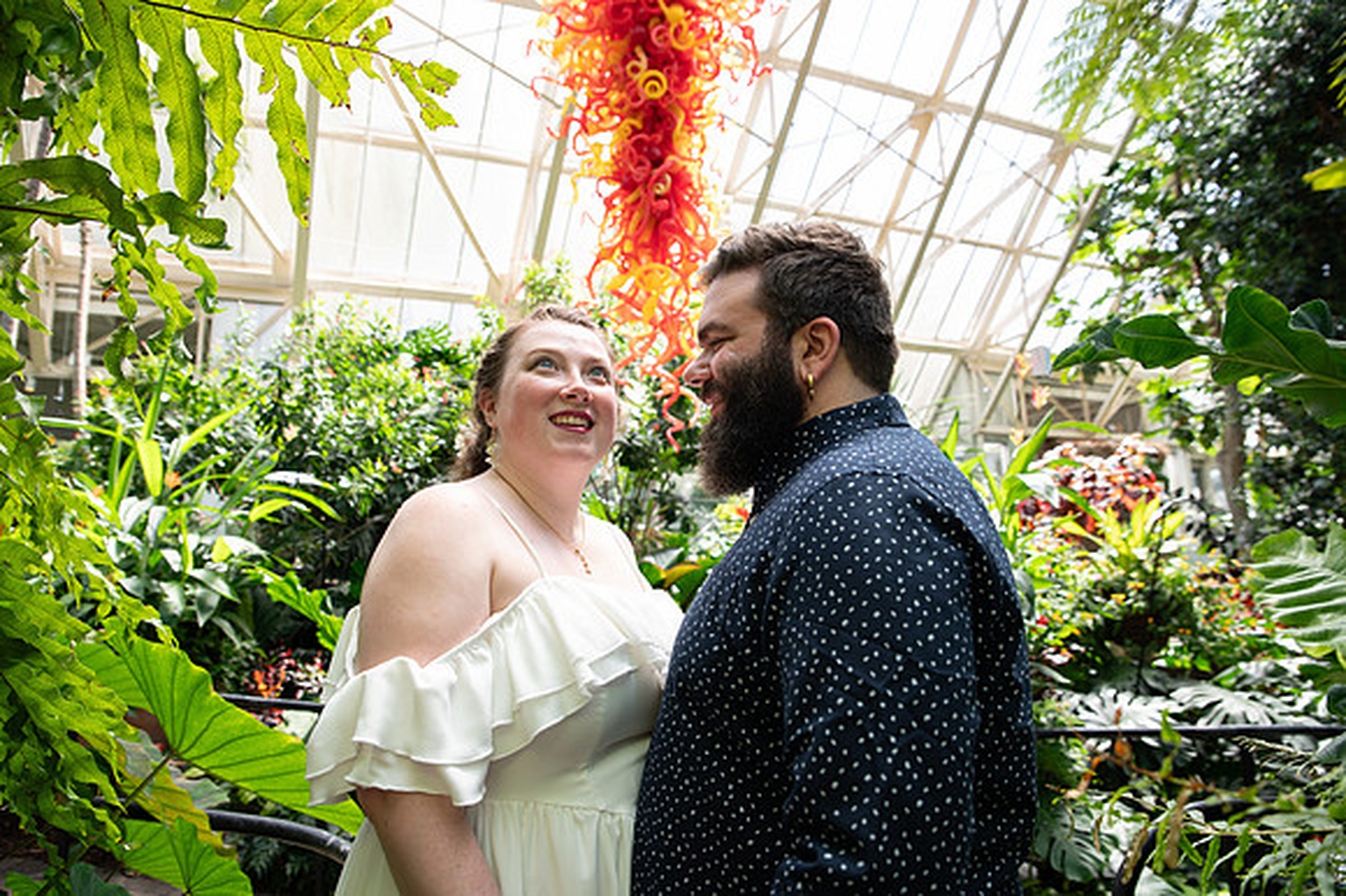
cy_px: 448
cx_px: 673
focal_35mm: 24
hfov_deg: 73.8
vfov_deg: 53.1
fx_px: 897
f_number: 3.5
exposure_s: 1/200
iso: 250
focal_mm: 24
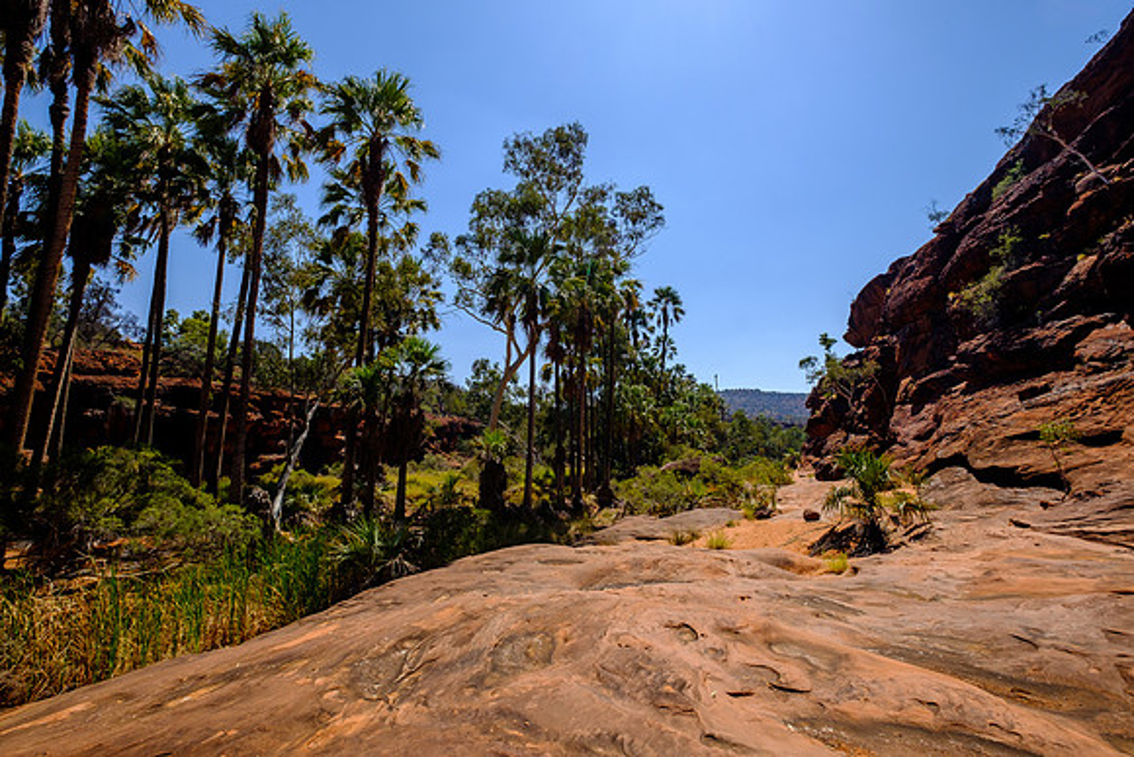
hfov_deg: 100.4
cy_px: 378
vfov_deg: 77.4
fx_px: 473
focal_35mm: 15
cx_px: 567
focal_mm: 10
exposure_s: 1/600
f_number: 8
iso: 200
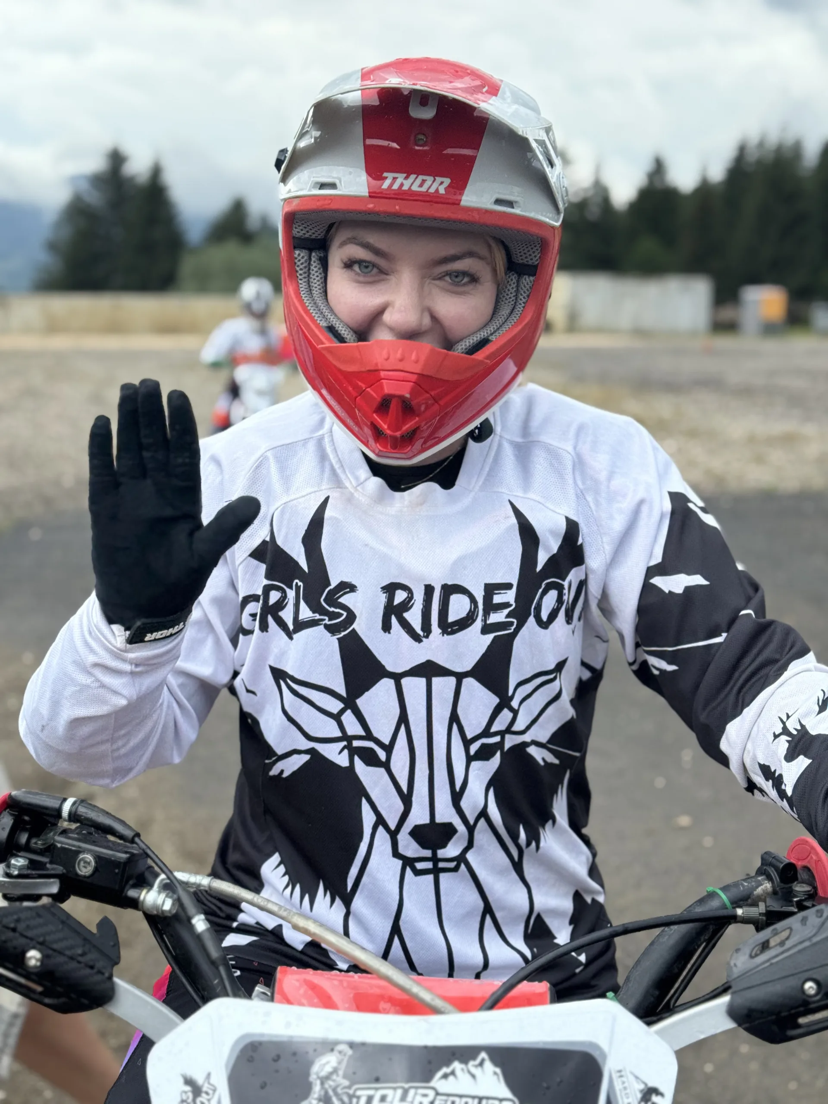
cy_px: 552
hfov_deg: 30.3
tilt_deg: -9.7
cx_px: 414
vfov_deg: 39.7
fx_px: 1531
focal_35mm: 48
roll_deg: -3.2
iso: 64
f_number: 1.78
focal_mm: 6.76
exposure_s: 1/1458
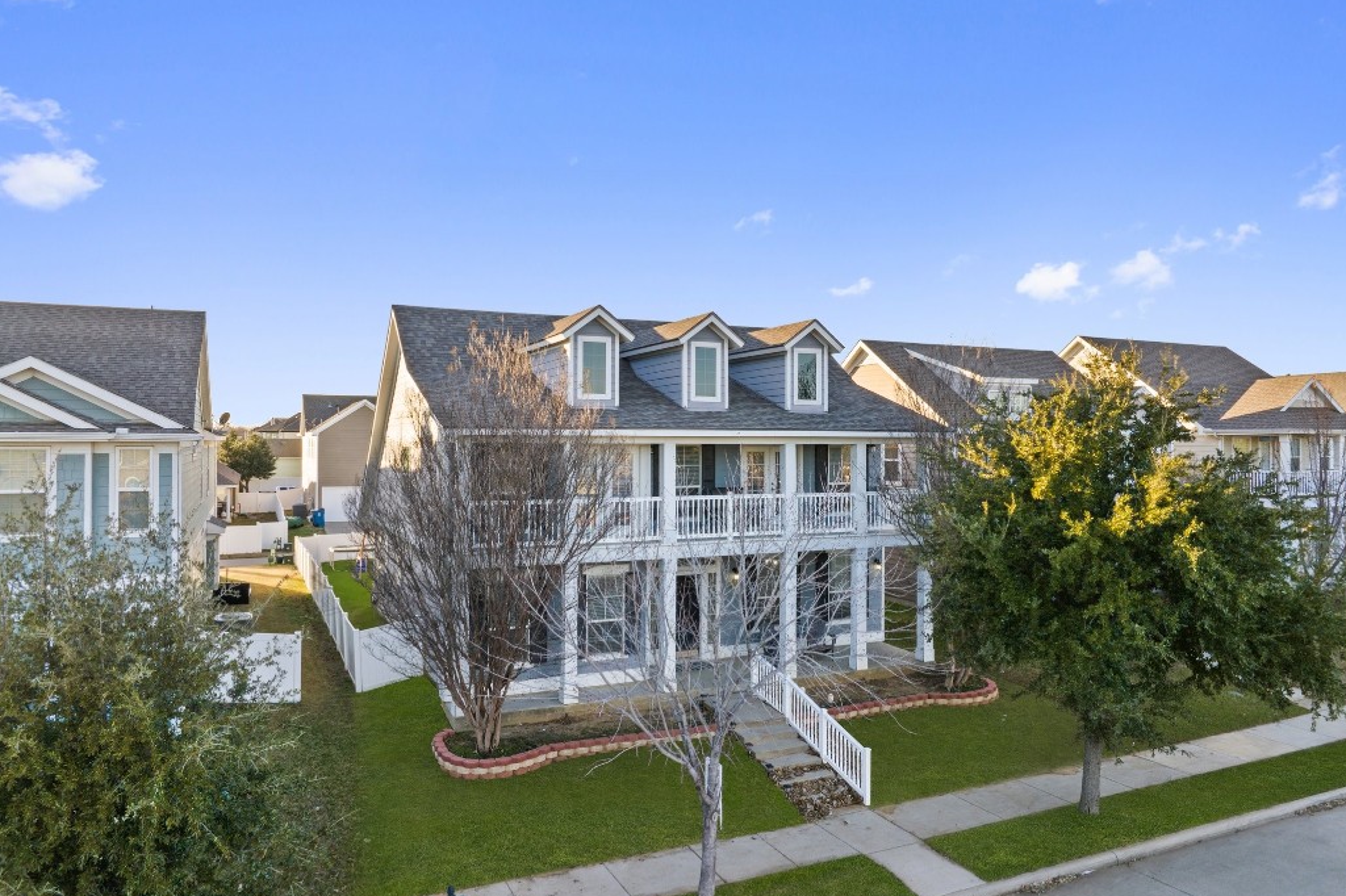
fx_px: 934
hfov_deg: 71.5
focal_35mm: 25
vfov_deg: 51.2
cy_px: 431
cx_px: 673
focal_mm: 12.29
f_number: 9
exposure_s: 1/40
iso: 100
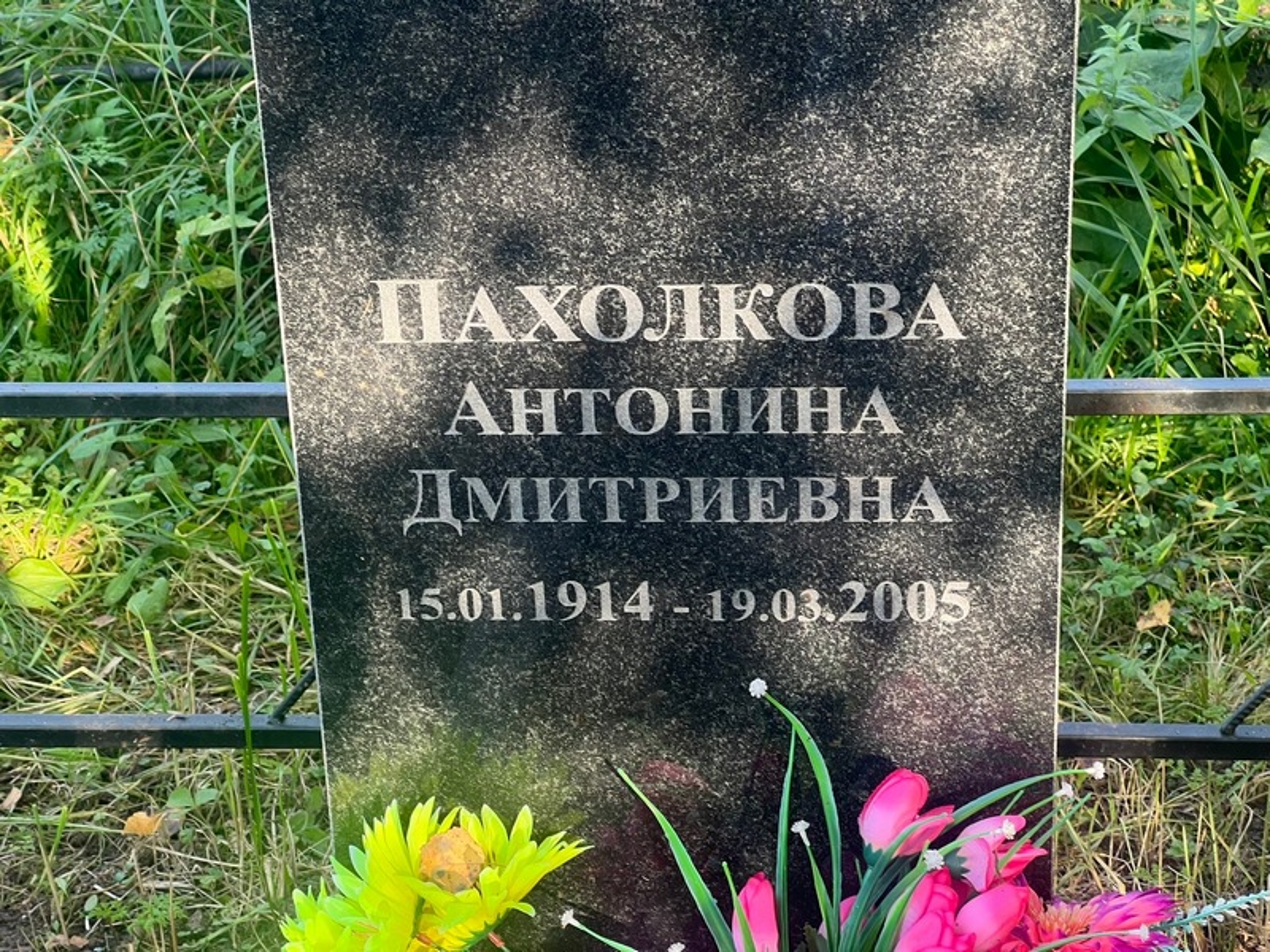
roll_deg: +2.9
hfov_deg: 25.3
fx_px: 2825
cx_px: 635
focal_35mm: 77
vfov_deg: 19.1
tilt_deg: -26.9
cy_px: 476
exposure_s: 1/121
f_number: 2.8
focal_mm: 9
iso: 80
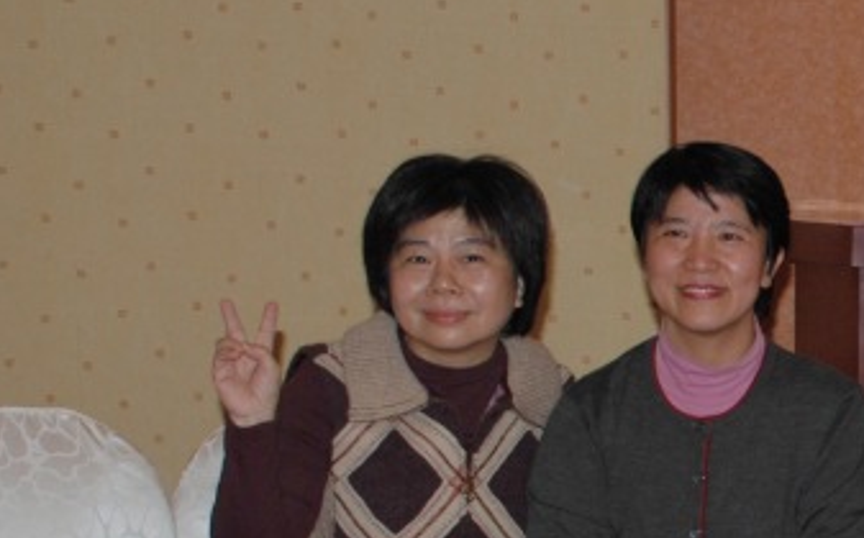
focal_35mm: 121
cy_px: 524
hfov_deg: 16.0
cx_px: 1246
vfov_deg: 10.7
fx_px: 2847
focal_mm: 26
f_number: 5
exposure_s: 1/60
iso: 100
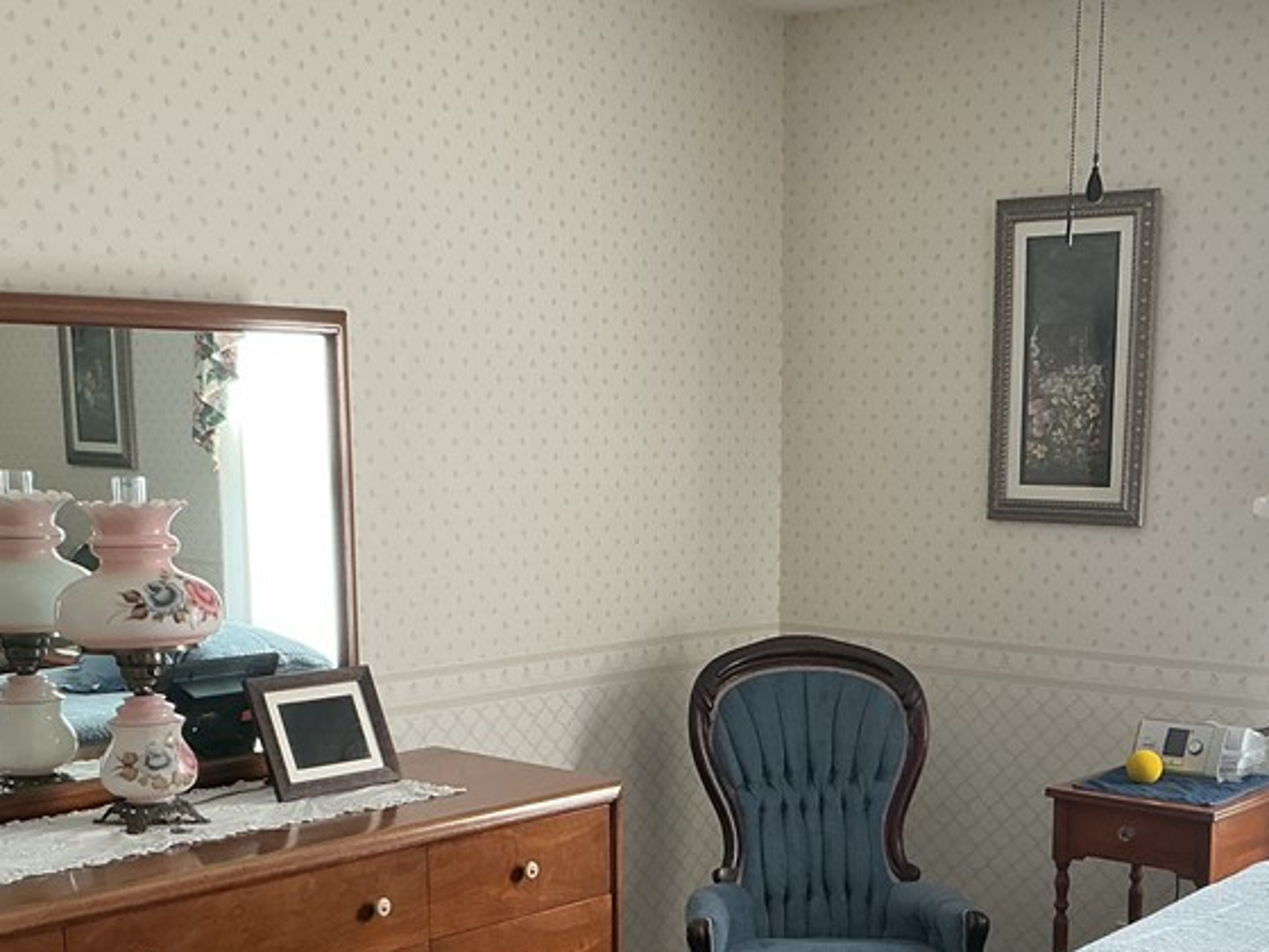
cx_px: 721
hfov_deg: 36.1
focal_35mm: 53
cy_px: 798
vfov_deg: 26.9
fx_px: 1943
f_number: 1.8
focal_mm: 3
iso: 64
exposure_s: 1/60
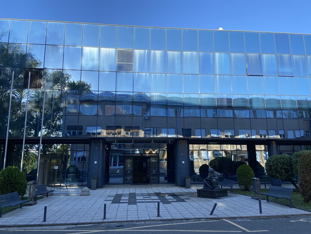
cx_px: 156
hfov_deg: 67.3
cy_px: 117
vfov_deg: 53.1
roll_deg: -0.1
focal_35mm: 26
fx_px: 234
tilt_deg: +9.9
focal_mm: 4.25
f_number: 1.8
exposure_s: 1/912
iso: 32
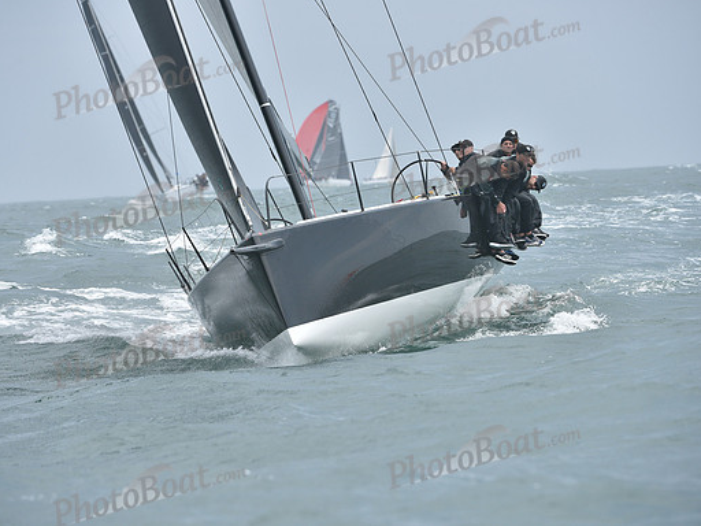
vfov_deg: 4.7
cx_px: 318
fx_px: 6399
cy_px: 262
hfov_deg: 6.3
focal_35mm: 316
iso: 320
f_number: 7.1
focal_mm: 290
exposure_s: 1/1000
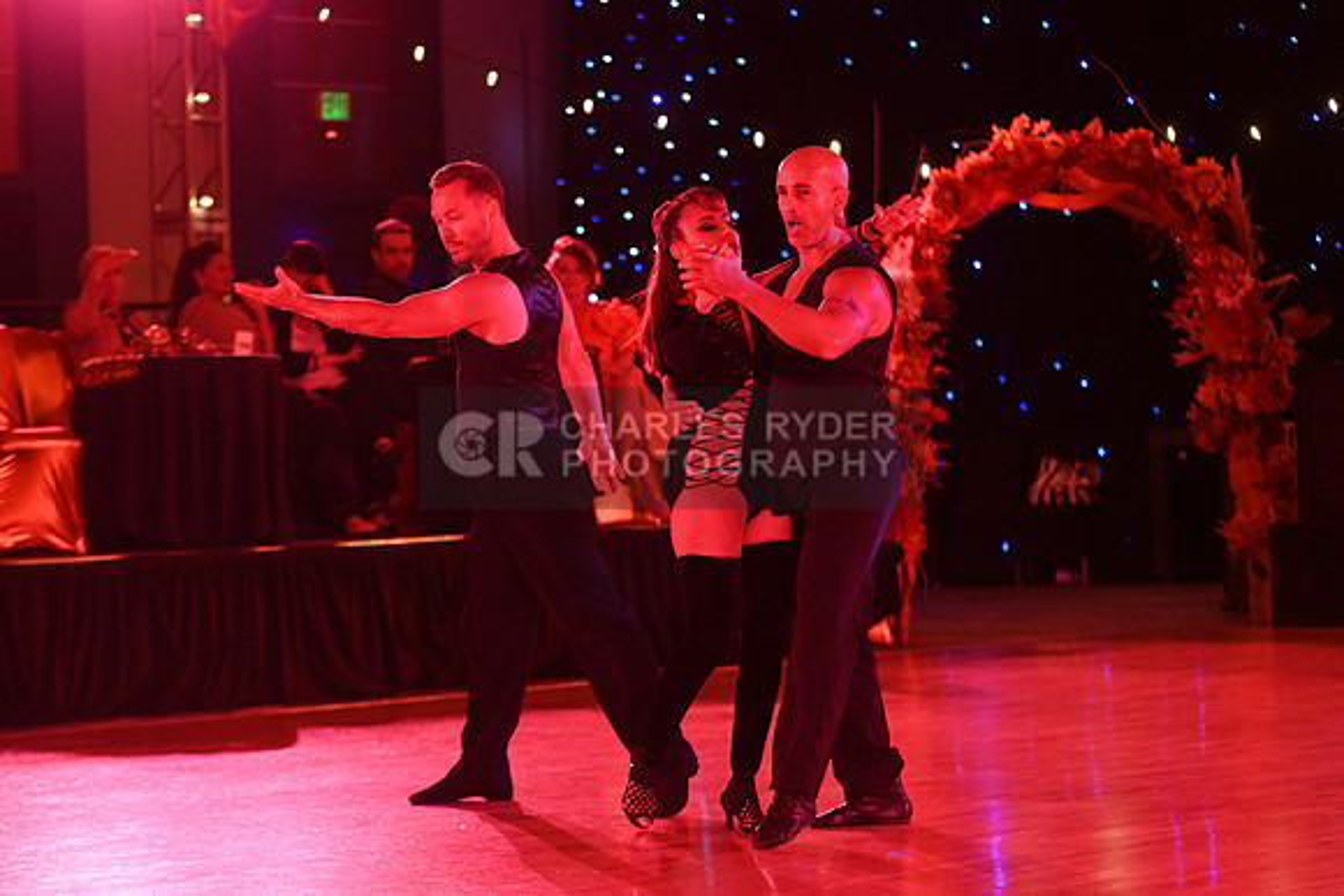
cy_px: 448
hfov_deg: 16.4
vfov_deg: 11.0
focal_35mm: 125
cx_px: 672
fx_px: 4668
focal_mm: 125
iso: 6400
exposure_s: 1/400
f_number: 4
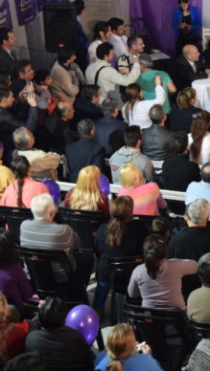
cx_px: 325
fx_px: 879
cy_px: 186
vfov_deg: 23.9
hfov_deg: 12.8
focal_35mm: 89
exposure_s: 1/25
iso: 1600
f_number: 3.8
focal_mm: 22
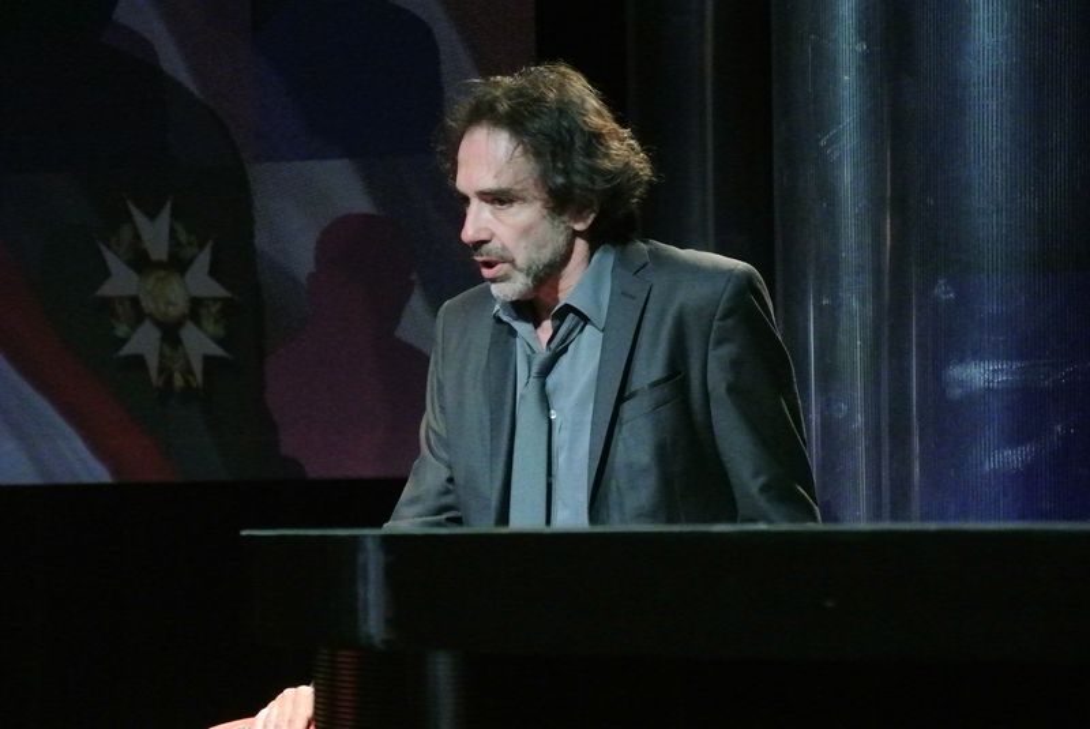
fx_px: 4849
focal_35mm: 160
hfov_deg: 12.8
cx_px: 545
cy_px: 364
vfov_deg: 8.6
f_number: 4.5
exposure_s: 1/125
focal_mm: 59.4
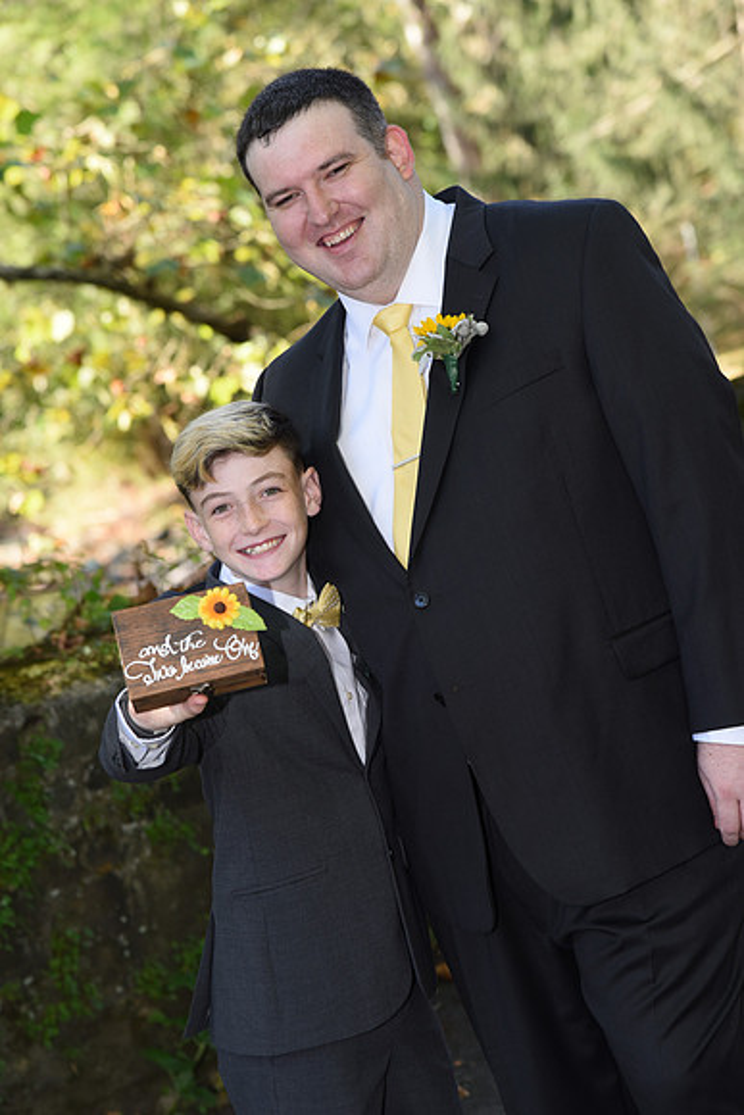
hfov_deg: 11.4
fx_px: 3717
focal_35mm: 120
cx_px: 372
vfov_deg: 17.1
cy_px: 558
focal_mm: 120
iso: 640
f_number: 5.6
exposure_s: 1/200
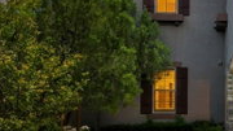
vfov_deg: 15.4
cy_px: 38
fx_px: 482
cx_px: 288
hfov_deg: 24.4
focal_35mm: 78
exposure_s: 1/800
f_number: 8
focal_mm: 28
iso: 400
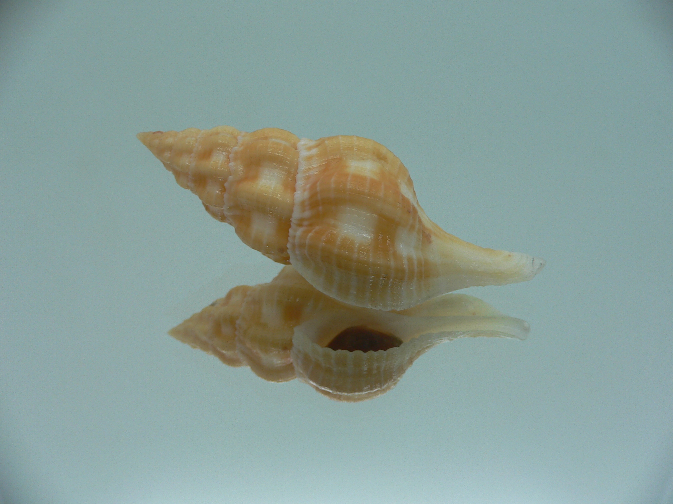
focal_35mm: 35
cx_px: 336
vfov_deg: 40.7
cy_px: 252
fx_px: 680
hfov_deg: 52.6
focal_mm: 4.6
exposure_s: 1/60
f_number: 2.8
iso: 80
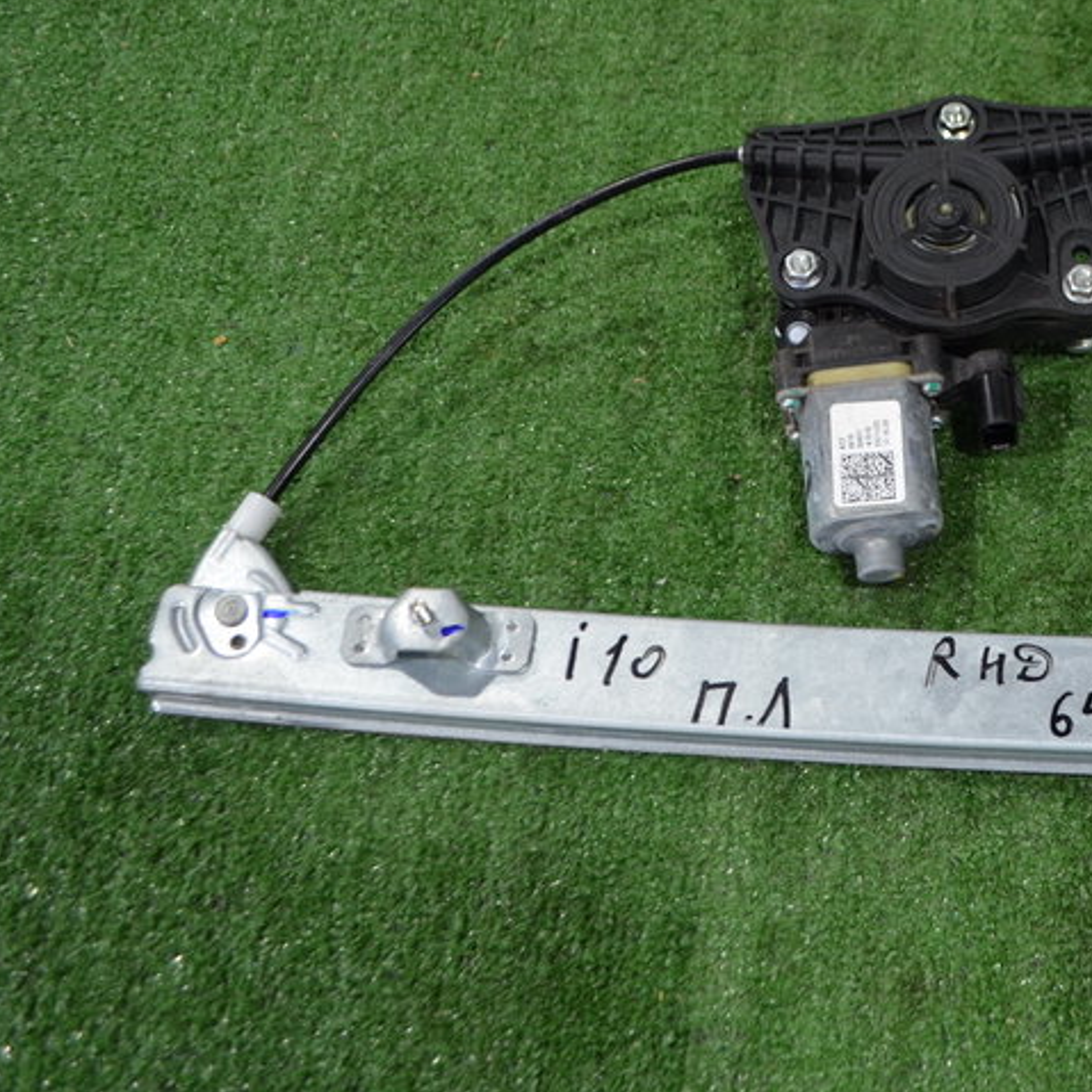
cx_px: 1069
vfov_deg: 34.7
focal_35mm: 49
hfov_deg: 32.2
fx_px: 1749
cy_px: 499
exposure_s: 1/60
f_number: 4
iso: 640
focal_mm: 18
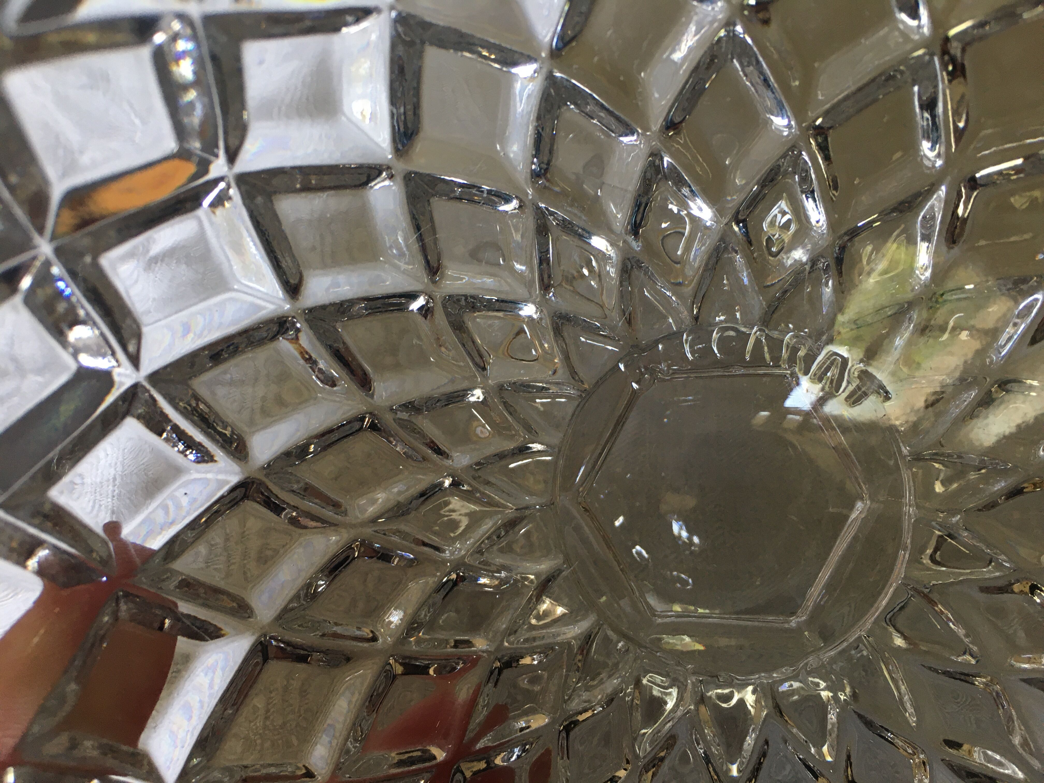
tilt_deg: -72.6
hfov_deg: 61.7
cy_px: 392
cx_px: 522
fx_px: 875
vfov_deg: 48.2
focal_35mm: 29
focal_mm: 4.15
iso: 80
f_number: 2.2
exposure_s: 1/33
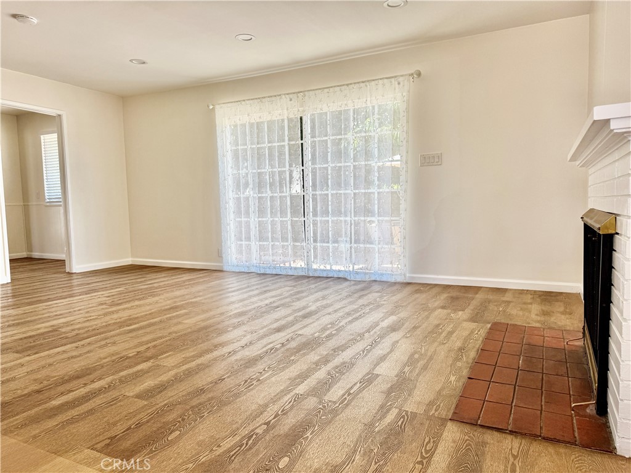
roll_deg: +1.1
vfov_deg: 56.8
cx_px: 316
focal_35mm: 24
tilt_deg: -6.4
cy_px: 236
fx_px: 437
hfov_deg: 71.6
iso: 80
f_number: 1.78
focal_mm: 6.76
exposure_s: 1/292
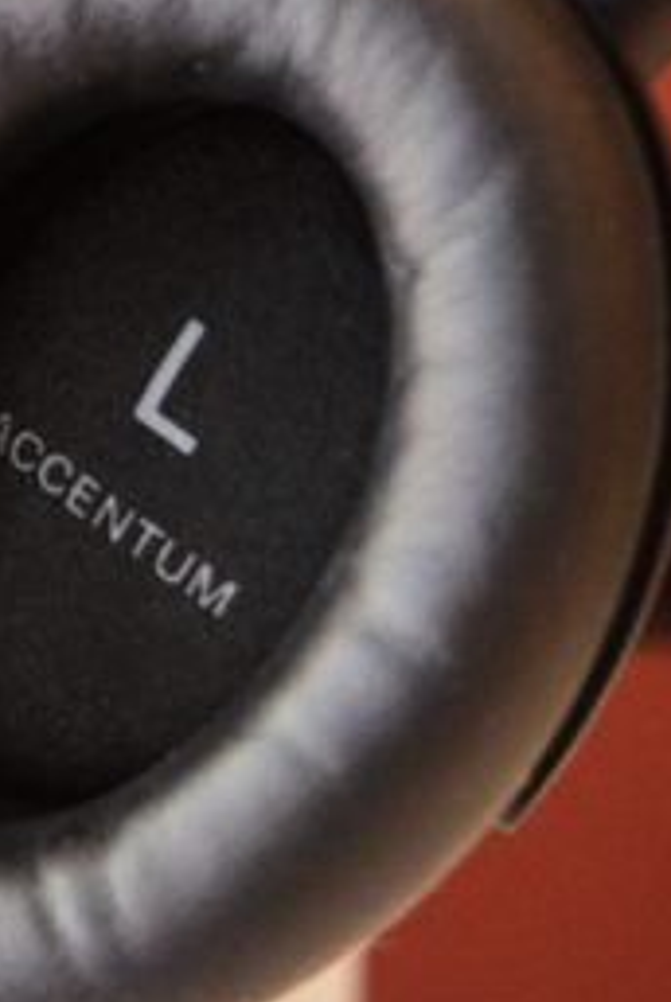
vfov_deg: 10.6
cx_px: -296
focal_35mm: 193
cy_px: 331
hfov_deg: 7.0
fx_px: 5381
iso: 2000
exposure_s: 1/15
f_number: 5
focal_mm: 46
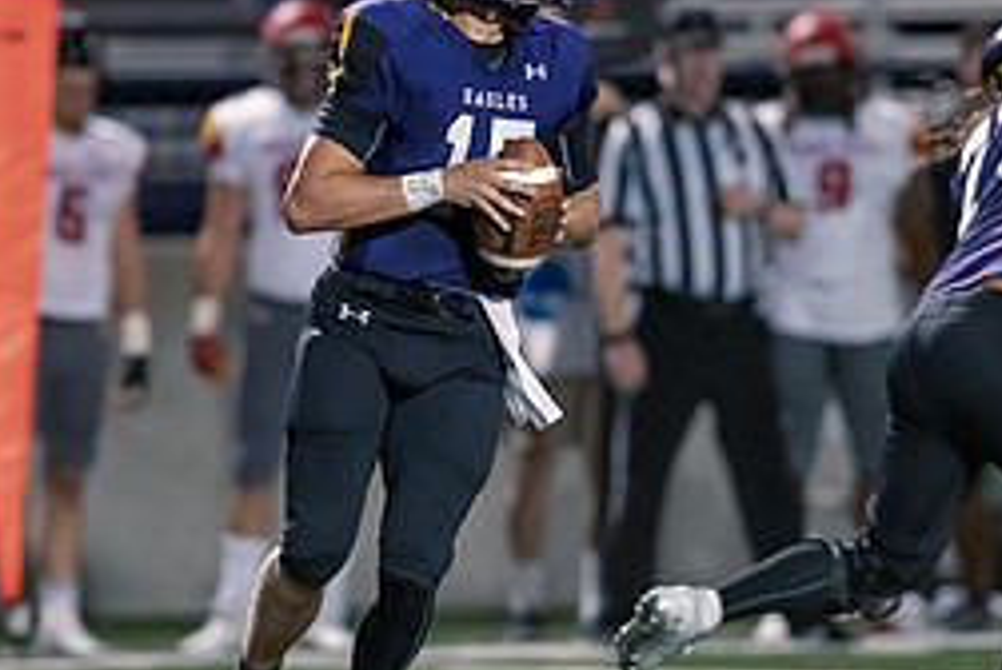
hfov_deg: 3.0
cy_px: 245
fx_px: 19311
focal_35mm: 693
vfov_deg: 2.0
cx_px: 479
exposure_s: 1/640
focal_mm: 300
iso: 6400
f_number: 2.8
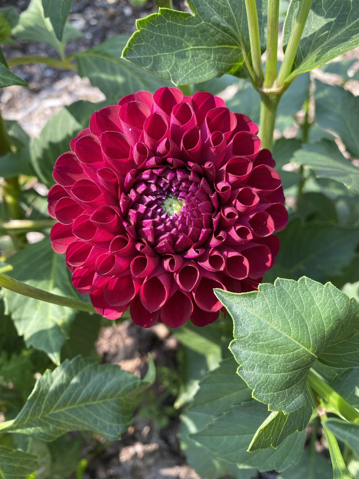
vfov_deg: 67.3
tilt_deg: -59.6
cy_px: 240
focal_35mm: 26
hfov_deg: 53.1
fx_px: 360
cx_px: 180
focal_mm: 4.25
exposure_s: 1/276
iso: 32
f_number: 1.8
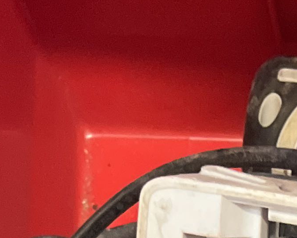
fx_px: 1337
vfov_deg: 8.5
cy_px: 725
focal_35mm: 152
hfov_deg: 12.2
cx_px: 415
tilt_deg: -87.3
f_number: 1.6
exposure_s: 1/33
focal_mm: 5.1
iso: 400
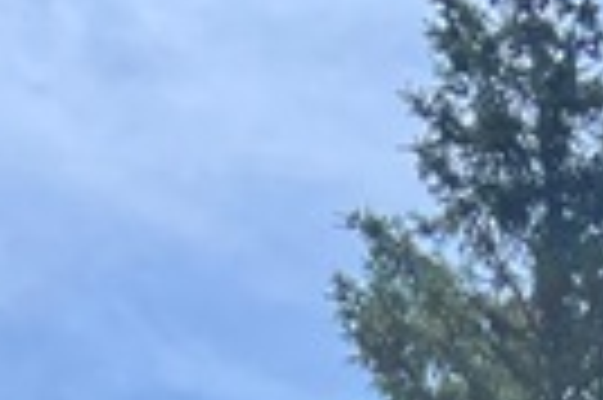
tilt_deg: +12.7
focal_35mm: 207
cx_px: 382
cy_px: 1717
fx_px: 3463
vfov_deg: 5.6
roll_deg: -0.1
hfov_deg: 9.9
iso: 50
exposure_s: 1/1724
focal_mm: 5.7
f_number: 1.5
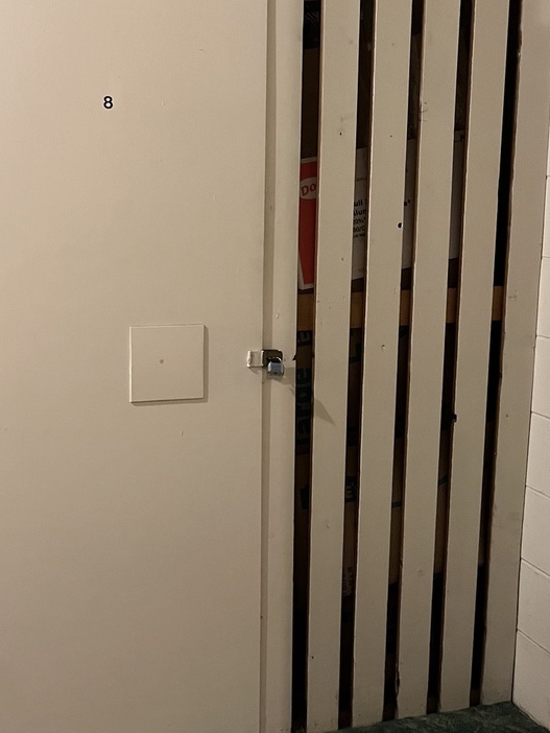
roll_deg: -1.1
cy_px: 323
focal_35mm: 40
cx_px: 169
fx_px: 847
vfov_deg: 46.7
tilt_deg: -11.2
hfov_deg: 35.5
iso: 500
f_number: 1.6
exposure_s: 1/40
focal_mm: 5.1
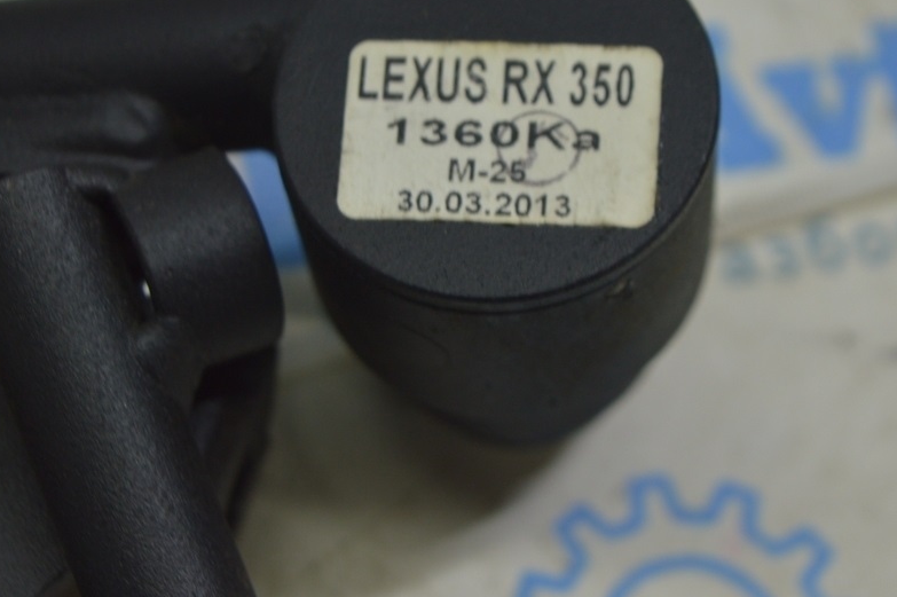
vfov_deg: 13.4
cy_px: 217
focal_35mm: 102
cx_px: 430
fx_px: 2540
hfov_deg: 20.0
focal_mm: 52
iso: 400
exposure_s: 1/40
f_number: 7.1
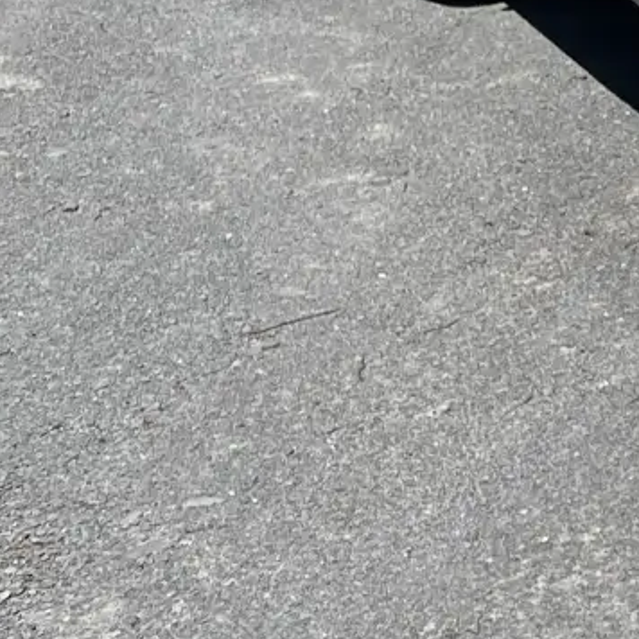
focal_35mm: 124
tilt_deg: -12.6
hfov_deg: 11.3
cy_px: -321
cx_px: 1608
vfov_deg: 13.3
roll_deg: -2.4
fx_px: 2590
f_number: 1.6
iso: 50
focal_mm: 5.1
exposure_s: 1/10870
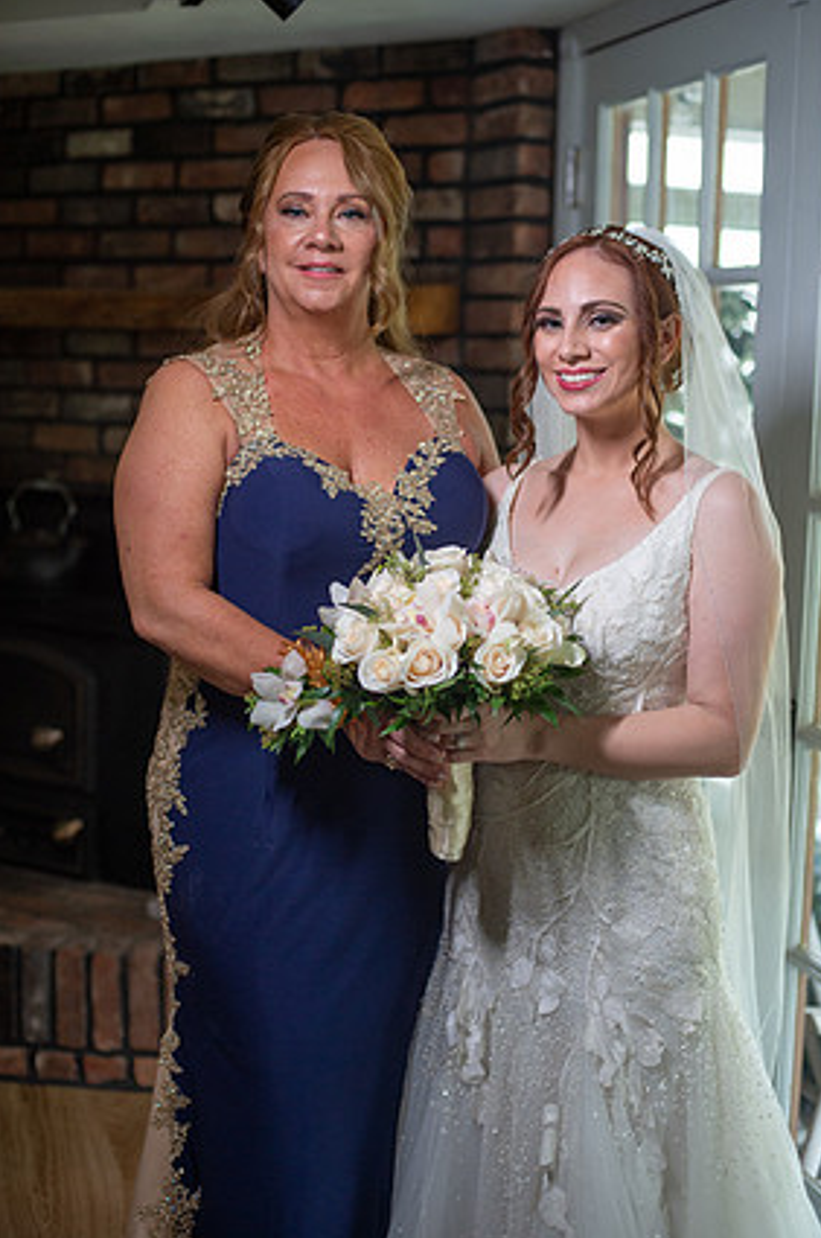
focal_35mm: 53
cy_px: 620
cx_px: 429
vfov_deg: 37.6
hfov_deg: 25.4
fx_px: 1819
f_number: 2.5
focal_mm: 50
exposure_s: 1/320
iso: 1000
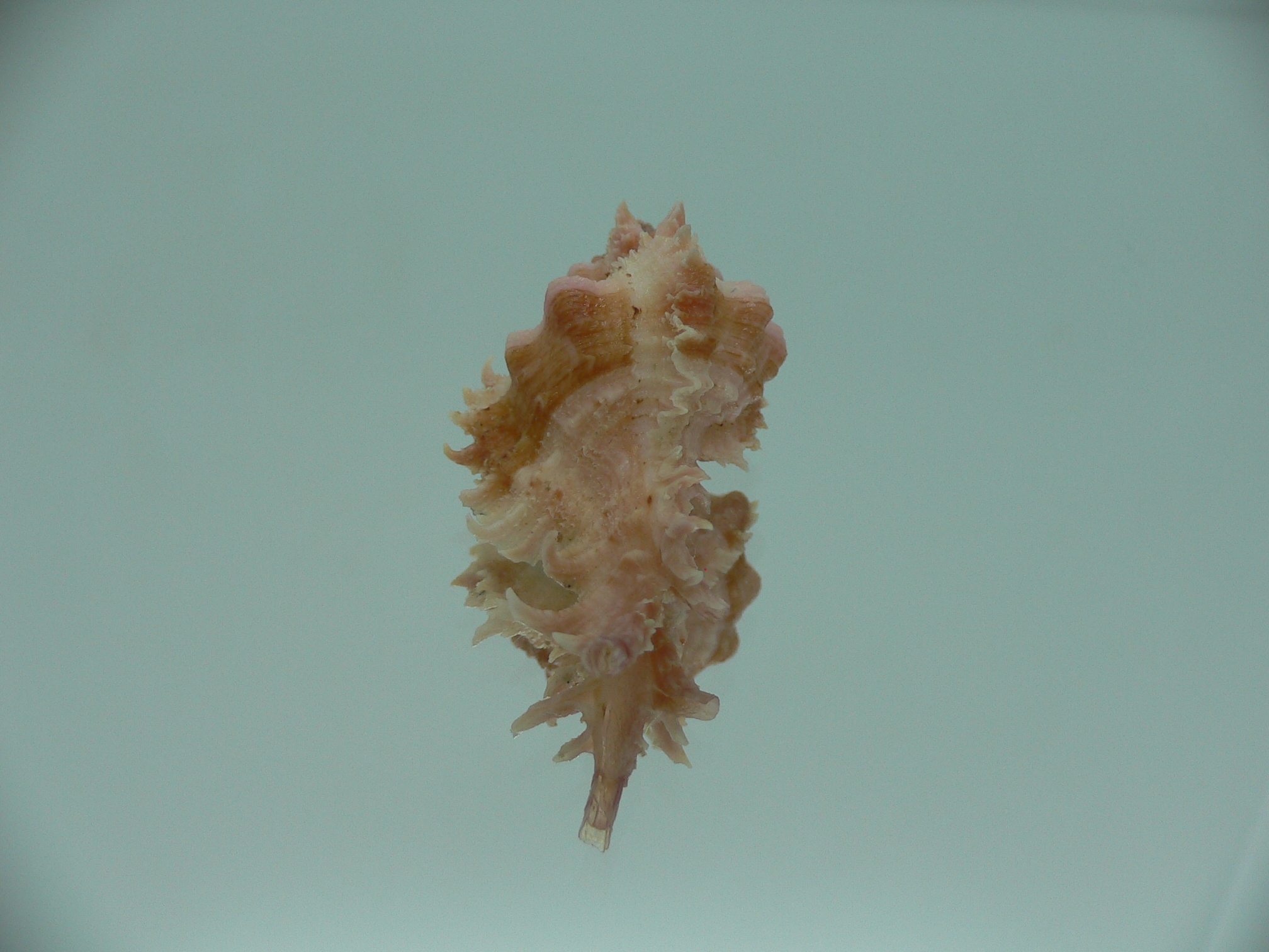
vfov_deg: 40.7
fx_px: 1283
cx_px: 634
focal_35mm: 35
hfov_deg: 52.6
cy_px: 476
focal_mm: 4.6
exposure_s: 1/60
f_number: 2.8
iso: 80
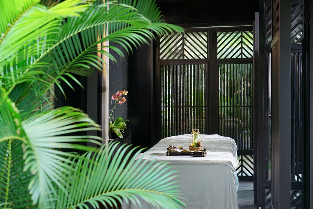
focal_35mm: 55
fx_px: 478
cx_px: 156
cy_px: 104
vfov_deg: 24.6
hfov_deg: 36.2
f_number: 5
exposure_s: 1/13
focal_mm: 55
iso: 100
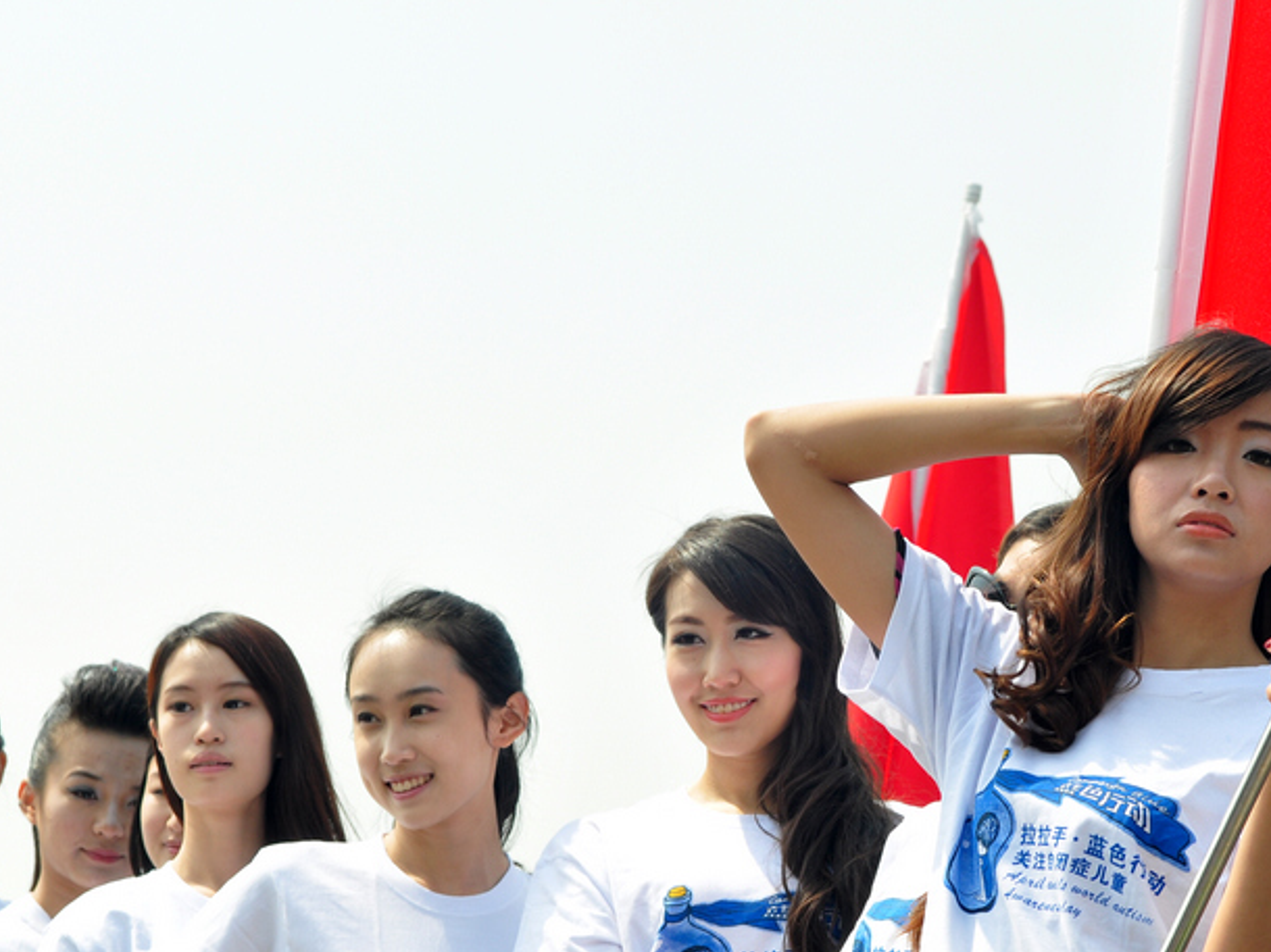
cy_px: 592
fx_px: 6632
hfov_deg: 10.9
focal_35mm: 181
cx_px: 677
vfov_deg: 8.2
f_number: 8
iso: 200
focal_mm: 85
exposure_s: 1/320
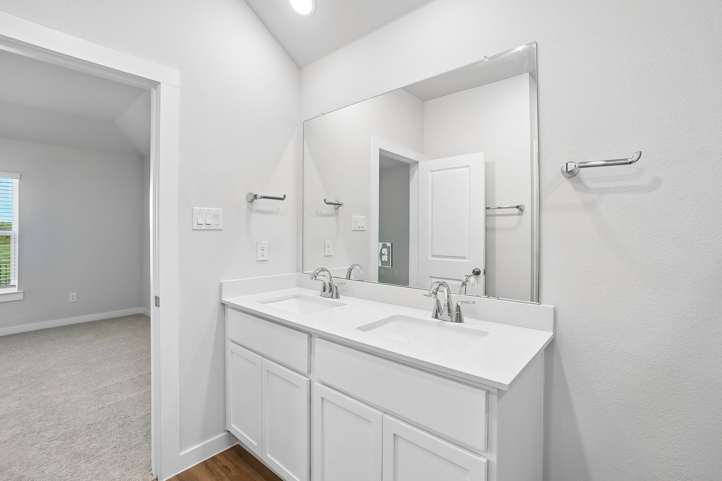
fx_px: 301
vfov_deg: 77.3
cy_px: 240
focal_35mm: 15
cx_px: 361
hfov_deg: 100.4
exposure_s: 1/30
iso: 400
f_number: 8
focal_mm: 10
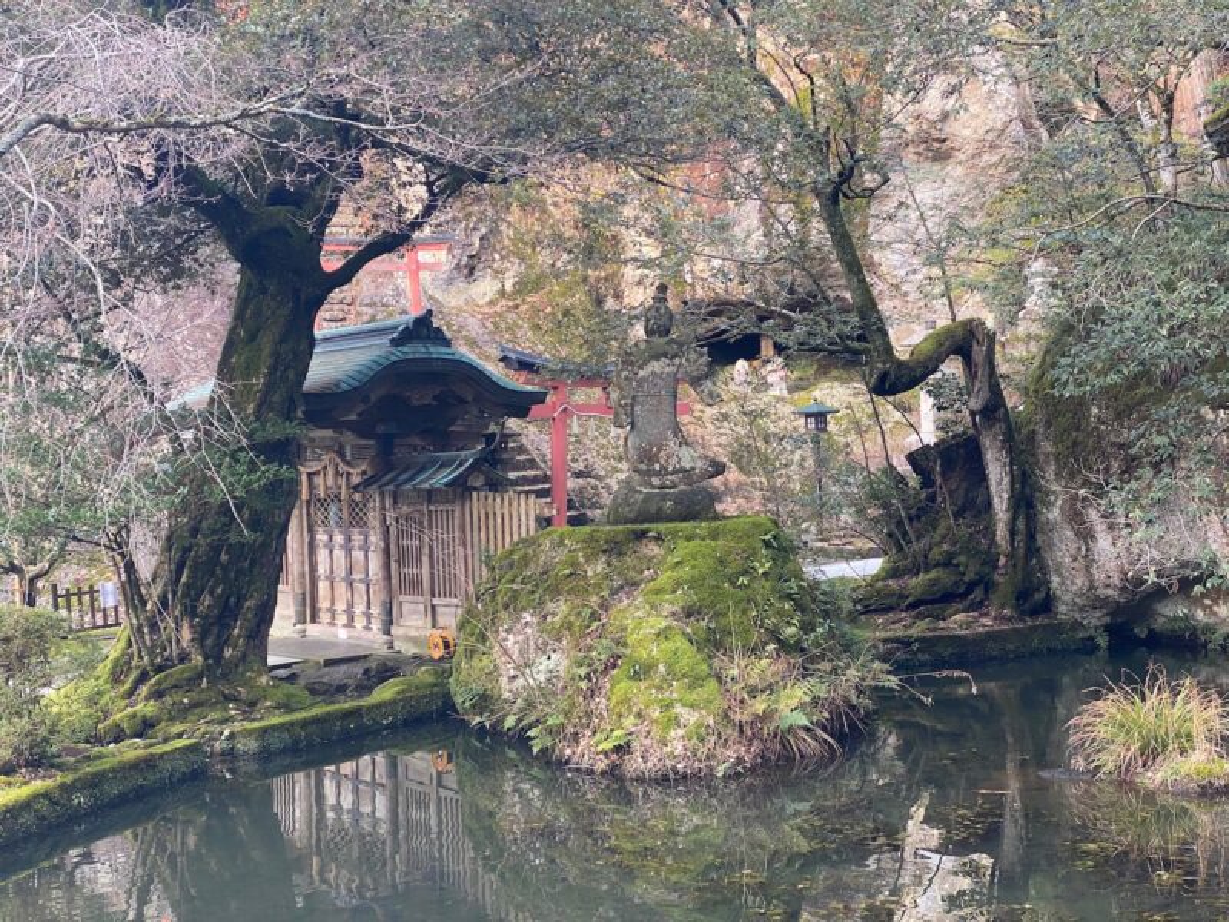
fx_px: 1846
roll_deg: +1.8
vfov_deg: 28.0
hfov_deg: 36.8
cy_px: 461
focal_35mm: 52
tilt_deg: -1.3
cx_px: 614
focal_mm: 6
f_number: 2
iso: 125
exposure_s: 1/121
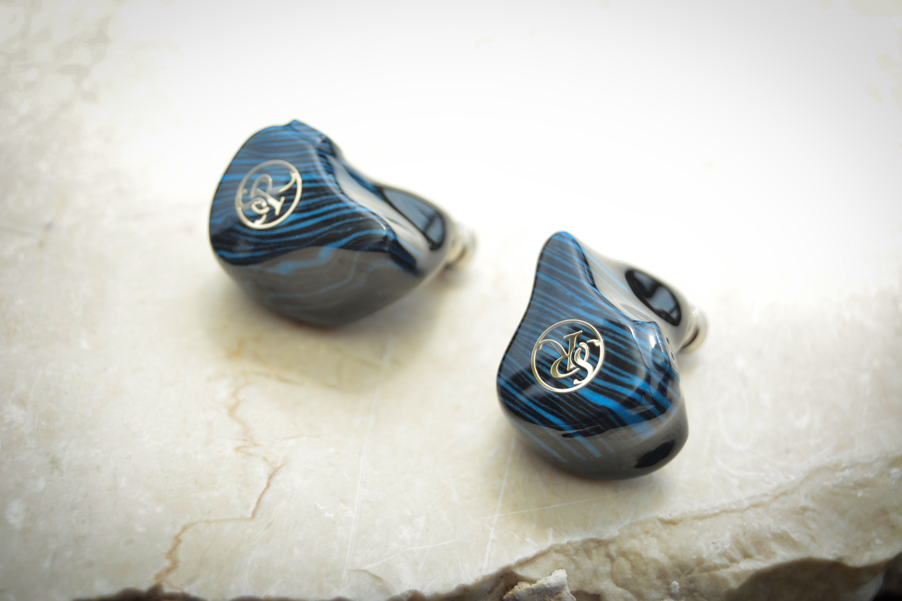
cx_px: 451
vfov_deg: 17.5
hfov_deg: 26.0
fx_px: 1954
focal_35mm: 78
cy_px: 300
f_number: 5.6
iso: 160
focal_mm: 52
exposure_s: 1/250
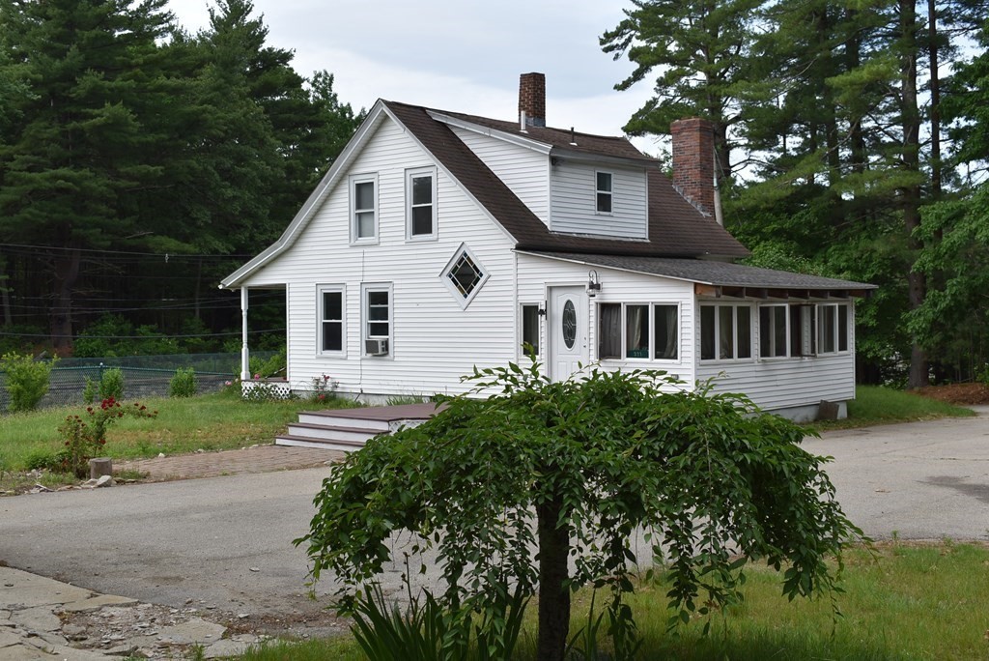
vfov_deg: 29.0
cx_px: 494
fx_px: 1278
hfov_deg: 42.3
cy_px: 330
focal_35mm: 46
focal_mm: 31
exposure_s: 1/250
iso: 125
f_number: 8
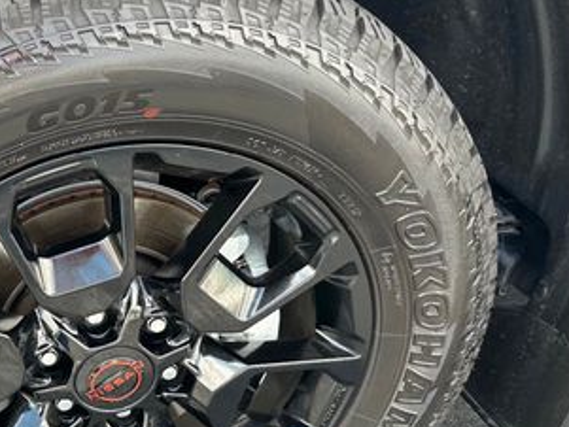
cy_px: 300
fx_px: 839
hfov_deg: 34.4
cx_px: 13
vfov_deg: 28.3
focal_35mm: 51
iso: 64
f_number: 1.78
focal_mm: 6.86
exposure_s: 1/130
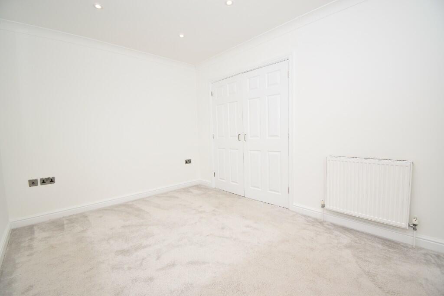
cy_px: 148
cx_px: 222
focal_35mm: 15
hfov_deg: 100.4
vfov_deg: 77.3
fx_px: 185
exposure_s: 1/60
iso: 100
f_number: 4.5
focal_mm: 10
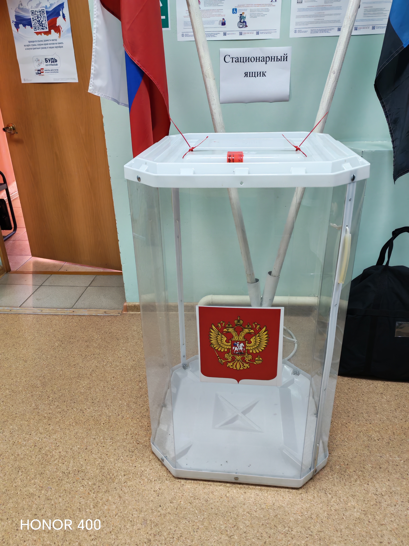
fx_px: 425
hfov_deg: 51.4
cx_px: 204
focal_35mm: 27
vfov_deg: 65.3
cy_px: 273
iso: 2000
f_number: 1.9
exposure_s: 1/100
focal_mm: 6.12
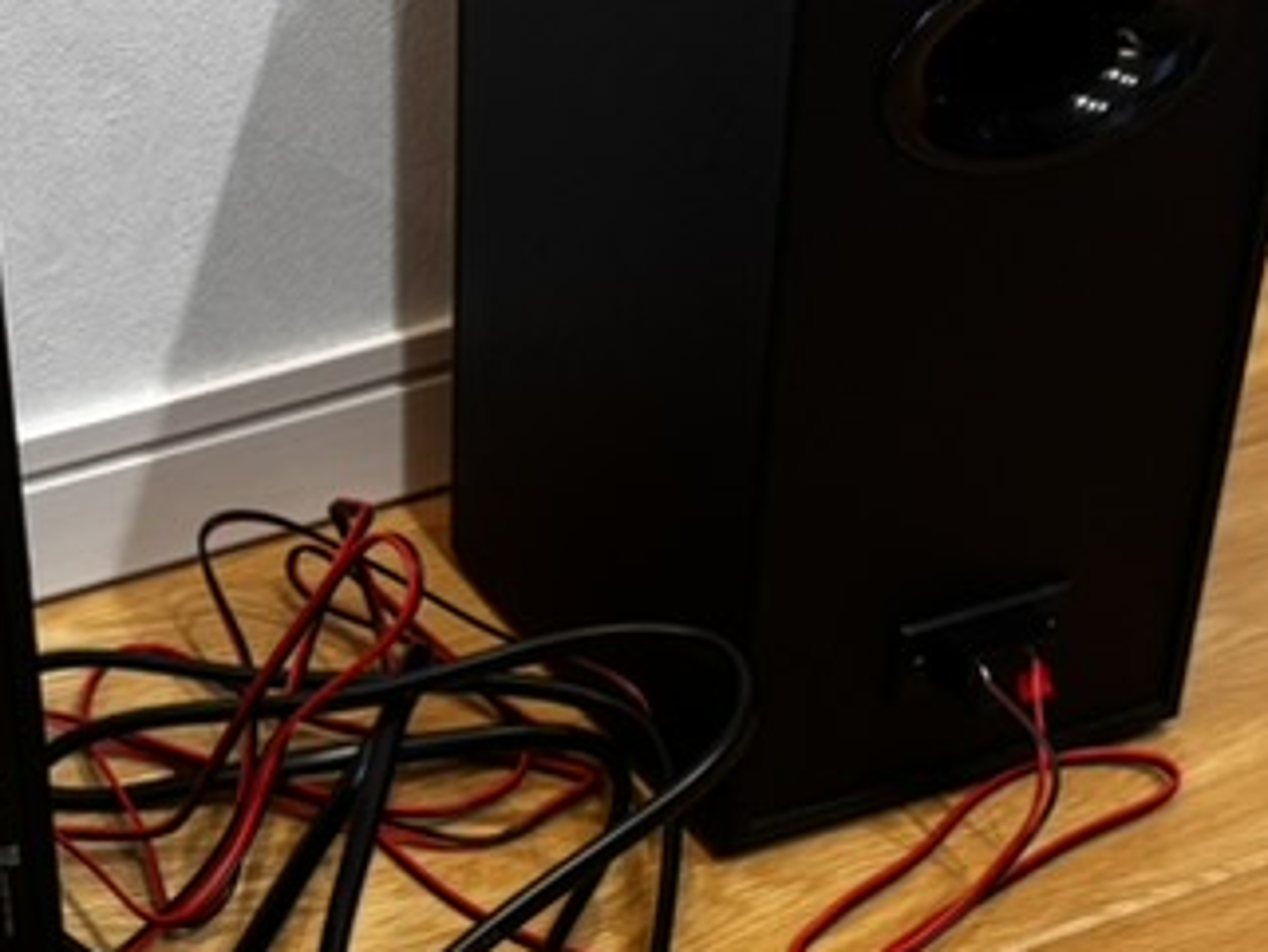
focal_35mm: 83
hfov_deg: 23.2
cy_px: 960
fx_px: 3041
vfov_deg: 17.4
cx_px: 269
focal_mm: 5.96
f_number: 1.6
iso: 160
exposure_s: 1/60
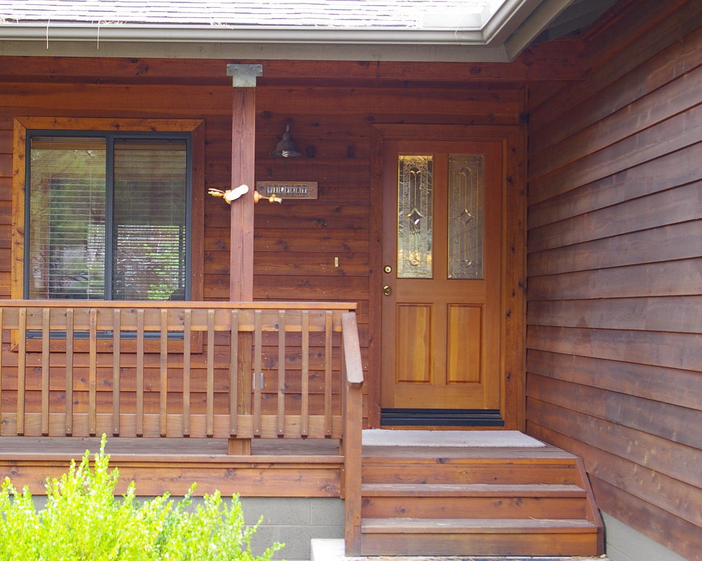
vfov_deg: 21.9
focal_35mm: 70
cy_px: 265
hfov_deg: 27.1
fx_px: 1454
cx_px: 272
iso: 200
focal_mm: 38
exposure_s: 1/20
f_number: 4.5
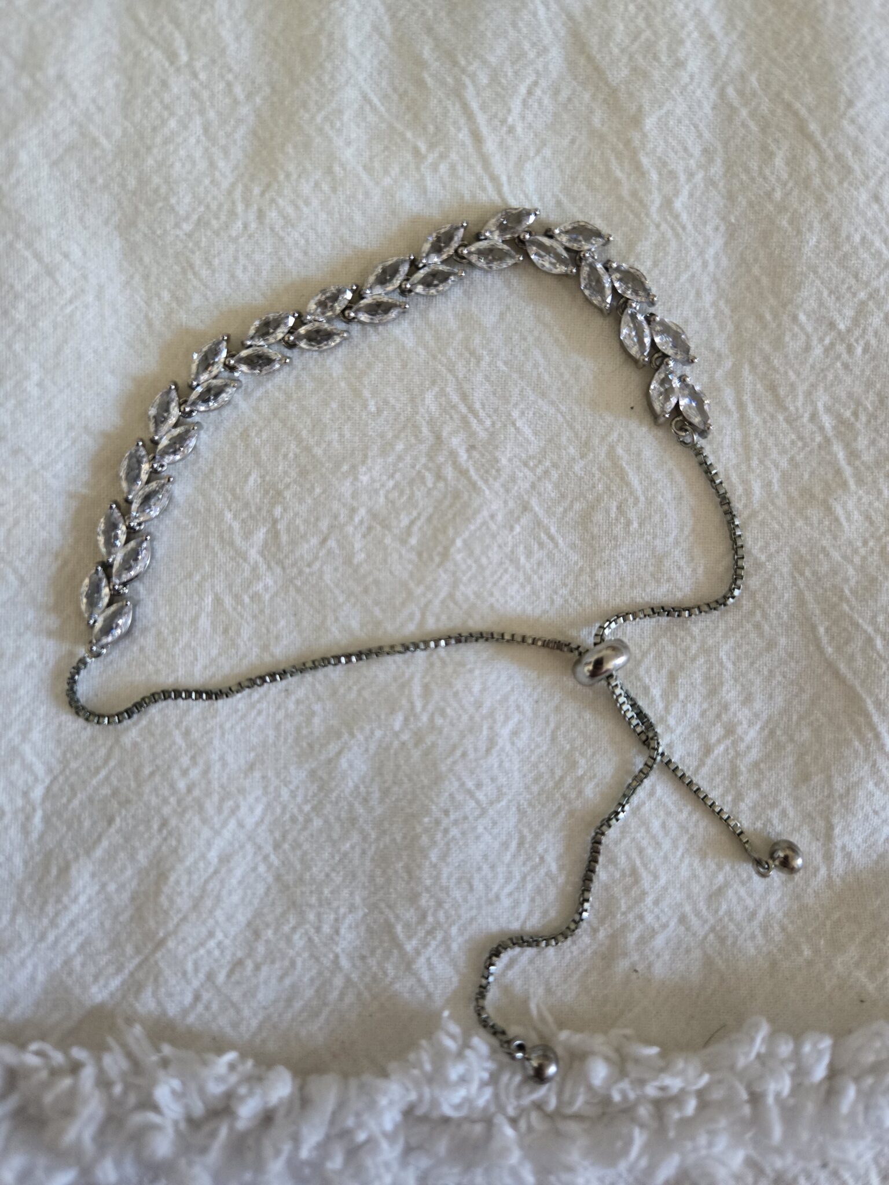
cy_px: 592
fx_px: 788
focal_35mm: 23
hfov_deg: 58.9
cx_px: 444
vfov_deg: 73.9
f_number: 1.8
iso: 400
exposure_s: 1/120
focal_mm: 5.4
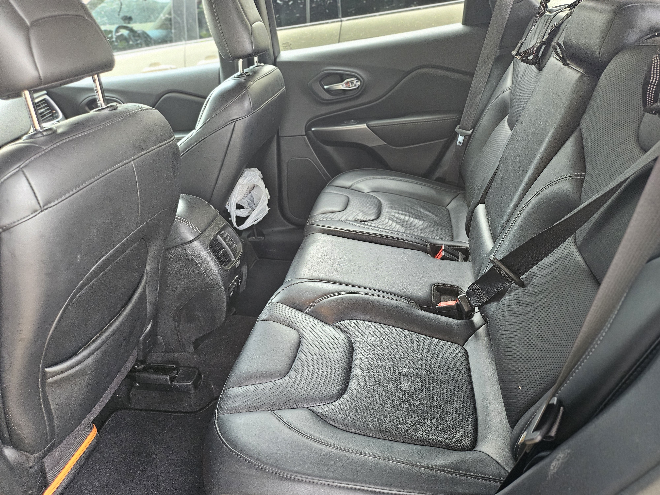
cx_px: 330
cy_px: 248
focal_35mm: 24
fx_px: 458
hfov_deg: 71.6
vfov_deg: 56.8
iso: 640
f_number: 1.8
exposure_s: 1/120
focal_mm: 5
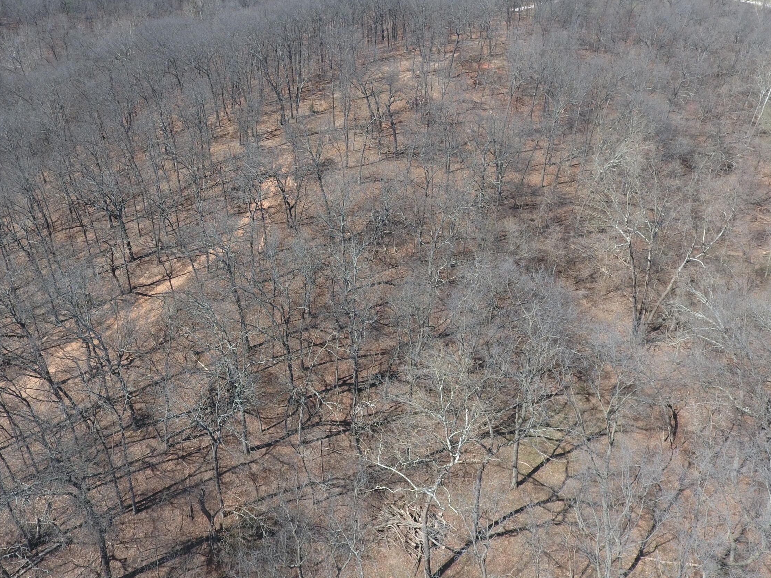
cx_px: 334
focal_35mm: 27
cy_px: 206
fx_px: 601
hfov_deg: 65.1
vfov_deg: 50.7
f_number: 2.8
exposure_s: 1/609
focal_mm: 3.61
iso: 100
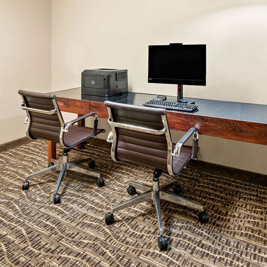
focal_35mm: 24
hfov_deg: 63.2
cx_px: 180
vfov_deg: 63.6
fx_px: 209
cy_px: 93
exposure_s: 1/4
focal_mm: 14
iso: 640
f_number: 8
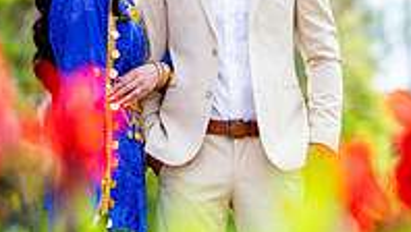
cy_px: 178
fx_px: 2204
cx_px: 230
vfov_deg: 6.0
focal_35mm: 202
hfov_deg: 10.7
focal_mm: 85
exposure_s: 1/2500
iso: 100
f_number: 1.4
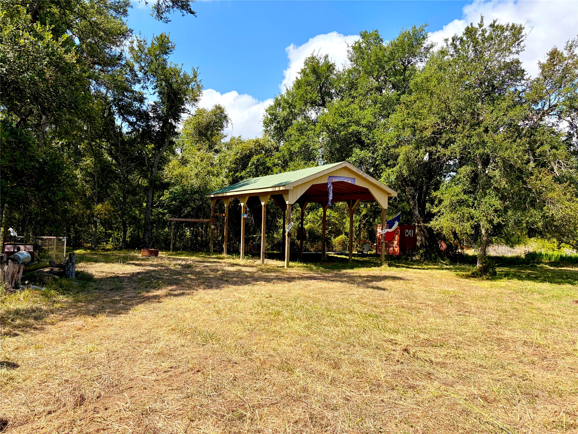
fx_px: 434
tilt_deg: +1.1
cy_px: 217
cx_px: 289
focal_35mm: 26
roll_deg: -1.6
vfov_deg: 53.1
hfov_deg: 67.3
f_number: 1.6
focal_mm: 5.96
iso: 50
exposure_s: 1/2283
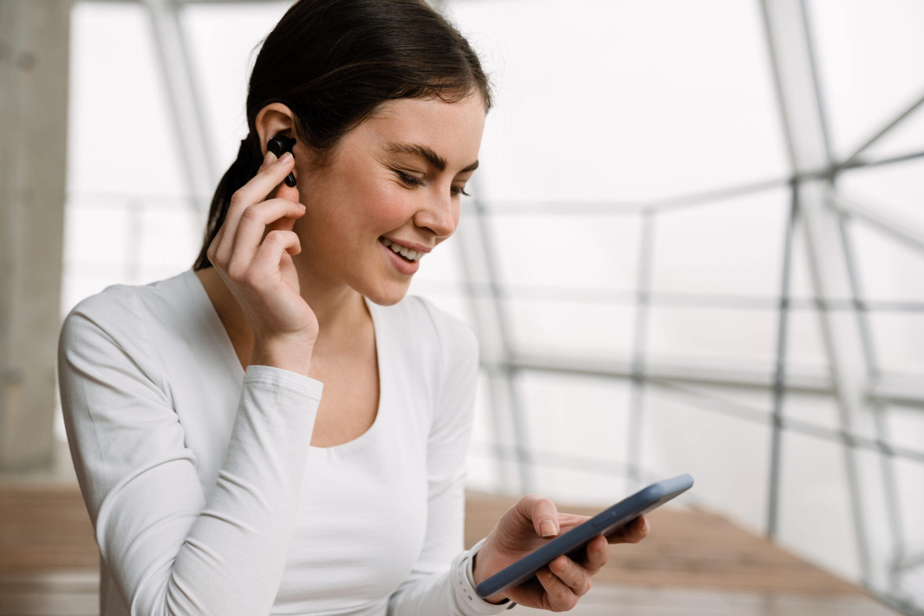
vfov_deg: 26.5
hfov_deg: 38.9
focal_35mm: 51
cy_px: 308
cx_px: 462
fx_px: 1309
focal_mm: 51
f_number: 2.8
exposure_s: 1/200
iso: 640
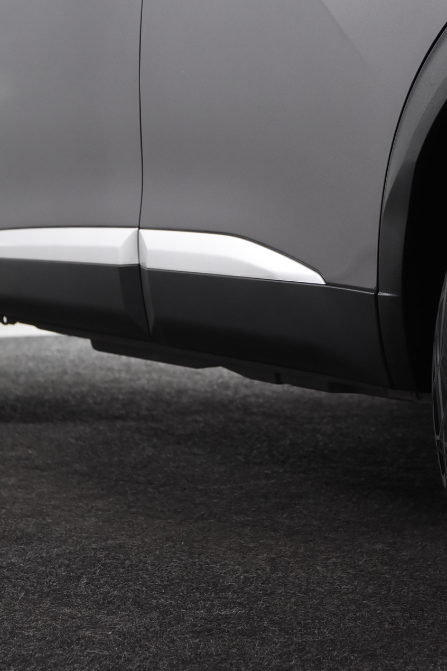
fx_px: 2198
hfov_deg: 11.6
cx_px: 251
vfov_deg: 17.3
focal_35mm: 118
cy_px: 335
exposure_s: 1/100
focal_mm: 52
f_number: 5
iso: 1600
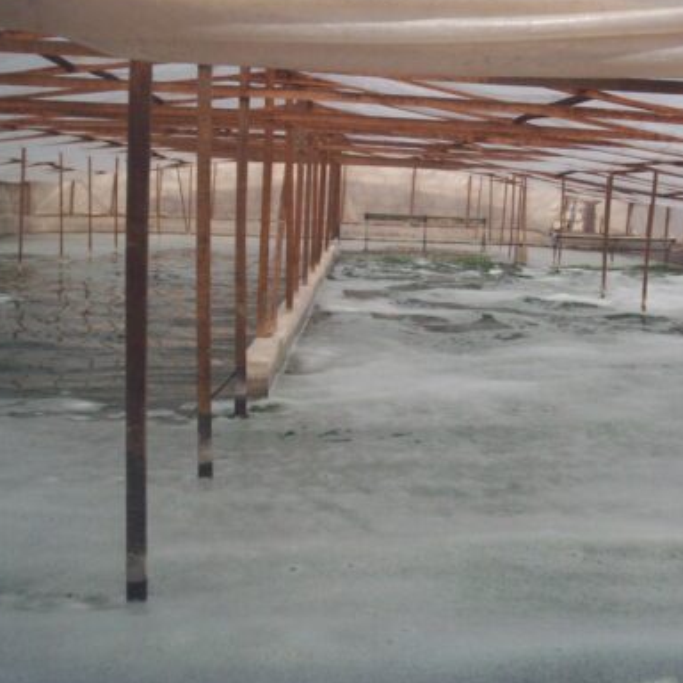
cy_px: 261
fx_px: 1183
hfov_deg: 31.8
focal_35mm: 53
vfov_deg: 32.1
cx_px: 484
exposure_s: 1/1383
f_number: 4.5
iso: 100
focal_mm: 5.9
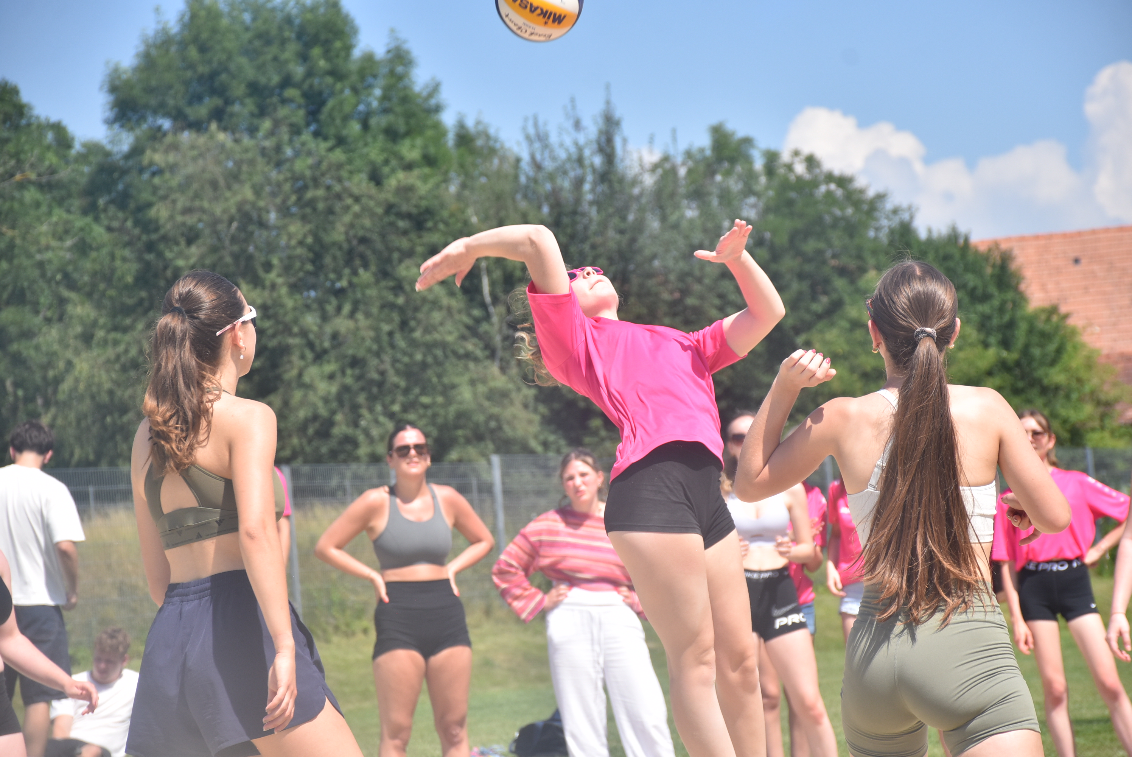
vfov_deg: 9.2
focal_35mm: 150
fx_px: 4720
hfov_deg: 13.7
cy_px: 378
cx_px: 566
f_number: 8
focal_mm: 100
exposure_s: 1/1000
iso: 280
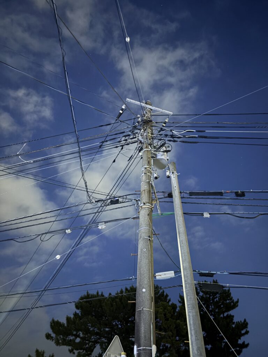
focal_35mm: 26
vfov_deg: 67.3
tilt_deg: +47.8
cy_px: 178
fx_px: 268
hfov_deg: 53.1
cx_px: 134
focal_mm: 5.96
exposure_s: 1/3
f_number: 1.6
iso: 1250
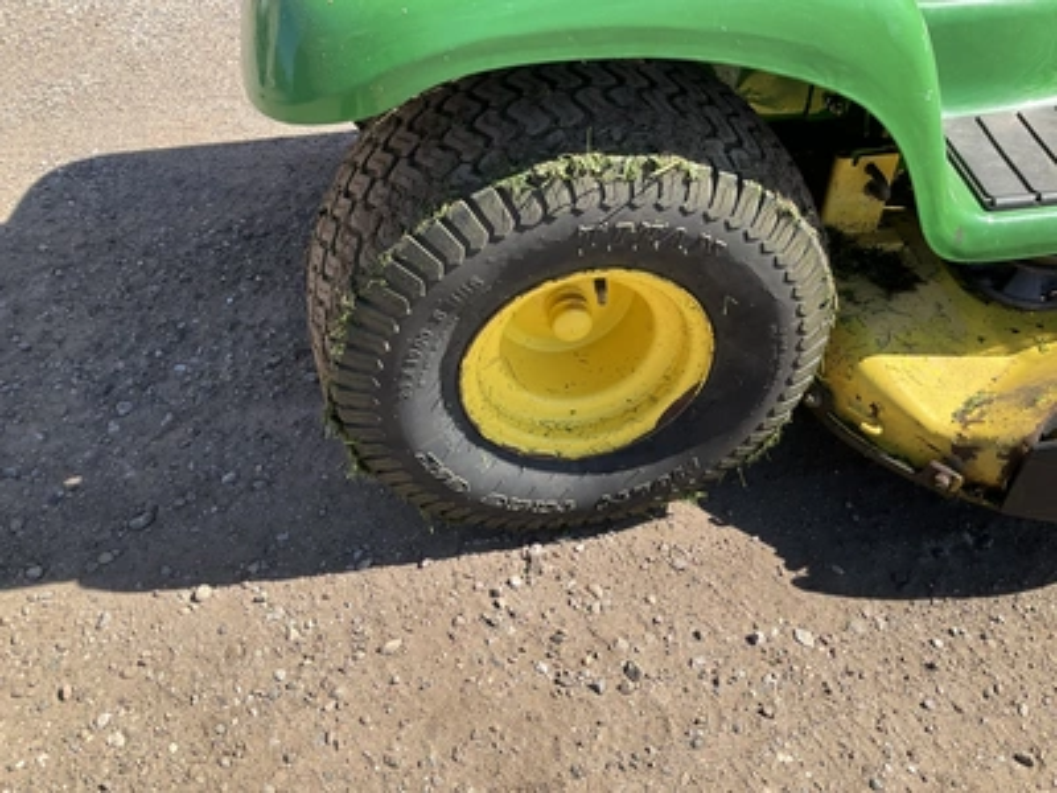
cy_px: 396
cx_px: 528
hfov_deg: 61.7
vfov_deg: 48.2
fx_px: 886
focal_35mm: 29
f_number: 1.8
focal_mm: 3
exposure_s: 1/599
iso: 25
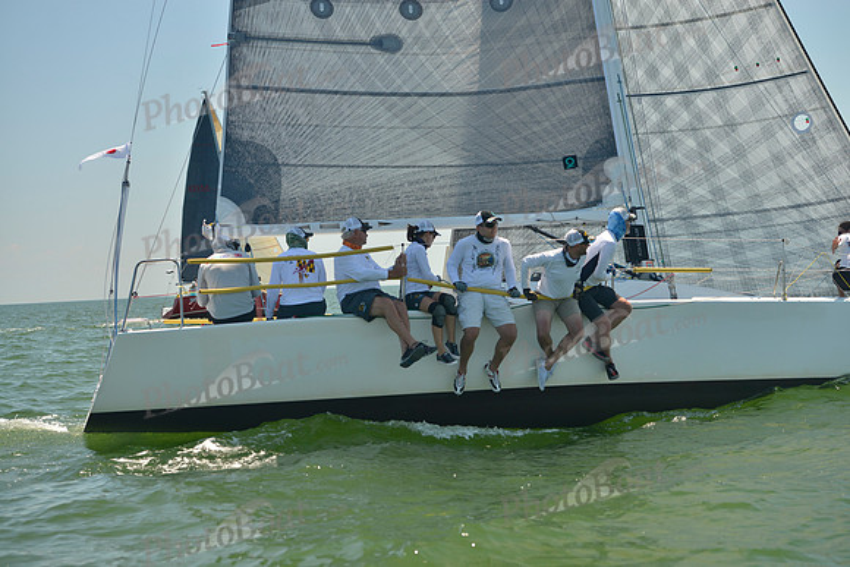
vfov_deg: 19.5
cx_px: 425
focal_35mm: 70
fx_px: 1653
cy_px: 284
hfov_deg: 28.8
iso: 200
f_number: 5
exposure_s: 1/640
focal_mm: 70
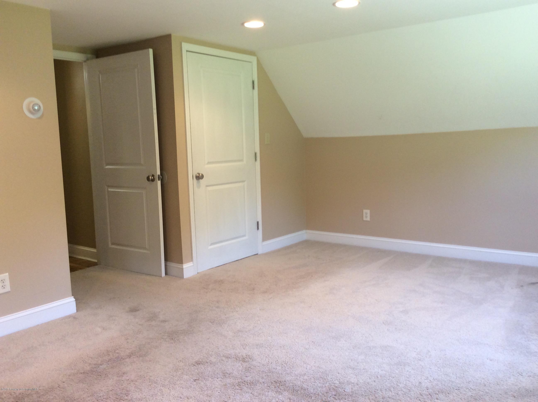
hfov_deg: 56.9
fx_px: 497
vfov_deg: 44.1
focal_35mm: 32
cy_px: 201
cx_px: 269
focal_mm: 3.3
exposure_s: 1/24
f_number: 2.4
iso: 64
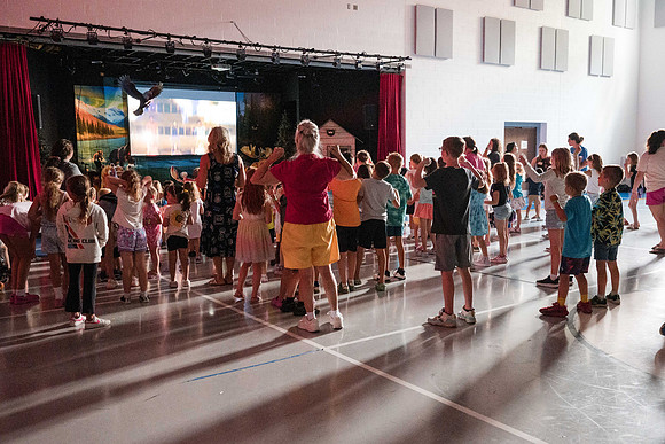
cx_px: 328
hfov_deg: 58.2
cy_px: 219
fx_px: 598
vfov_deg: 40.7
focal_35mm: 32
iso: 12800
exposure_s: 1/60
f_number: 4
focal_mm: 30
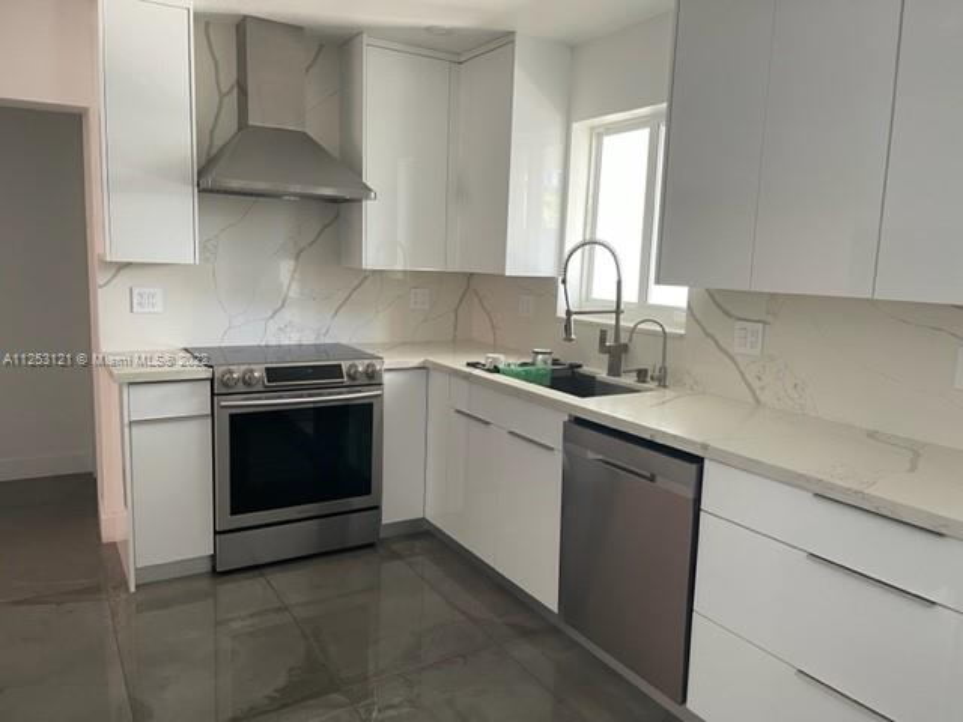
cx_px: 482
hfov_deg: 67.3
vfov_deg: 53.1
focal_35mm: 26
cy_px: 361
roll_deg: -2.6
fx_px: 723
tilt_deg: -7.7
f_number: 1.6
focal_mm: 5.1
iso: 160
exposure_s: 1/60
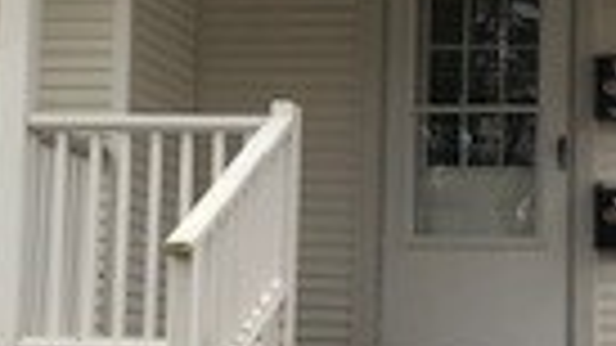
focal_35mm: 143
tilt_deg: +6.6
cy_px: 81
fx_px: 2335
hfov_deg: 15.0
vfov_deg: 8.5
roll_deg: -0.7
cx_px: 274
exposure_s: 1/141
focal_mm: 3.99
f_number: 1.8
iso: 20
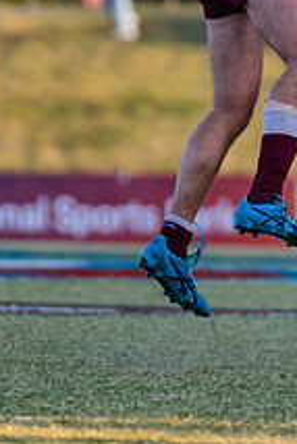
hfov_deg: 1.3
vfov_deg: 2.0
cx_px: 309
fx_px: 12824
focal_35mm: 1038
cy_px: -24
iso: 800
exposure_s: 1/1250
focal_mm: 290
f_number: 4
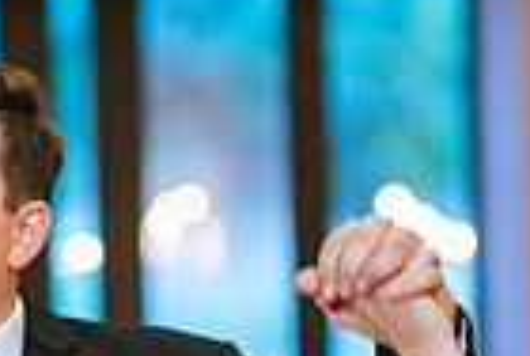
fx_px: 5178
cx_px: 530
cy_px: 687
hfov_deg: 5.8
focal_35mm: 351
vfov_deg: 3.9
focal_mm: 85
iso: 2500
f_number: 2
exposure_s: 1/125
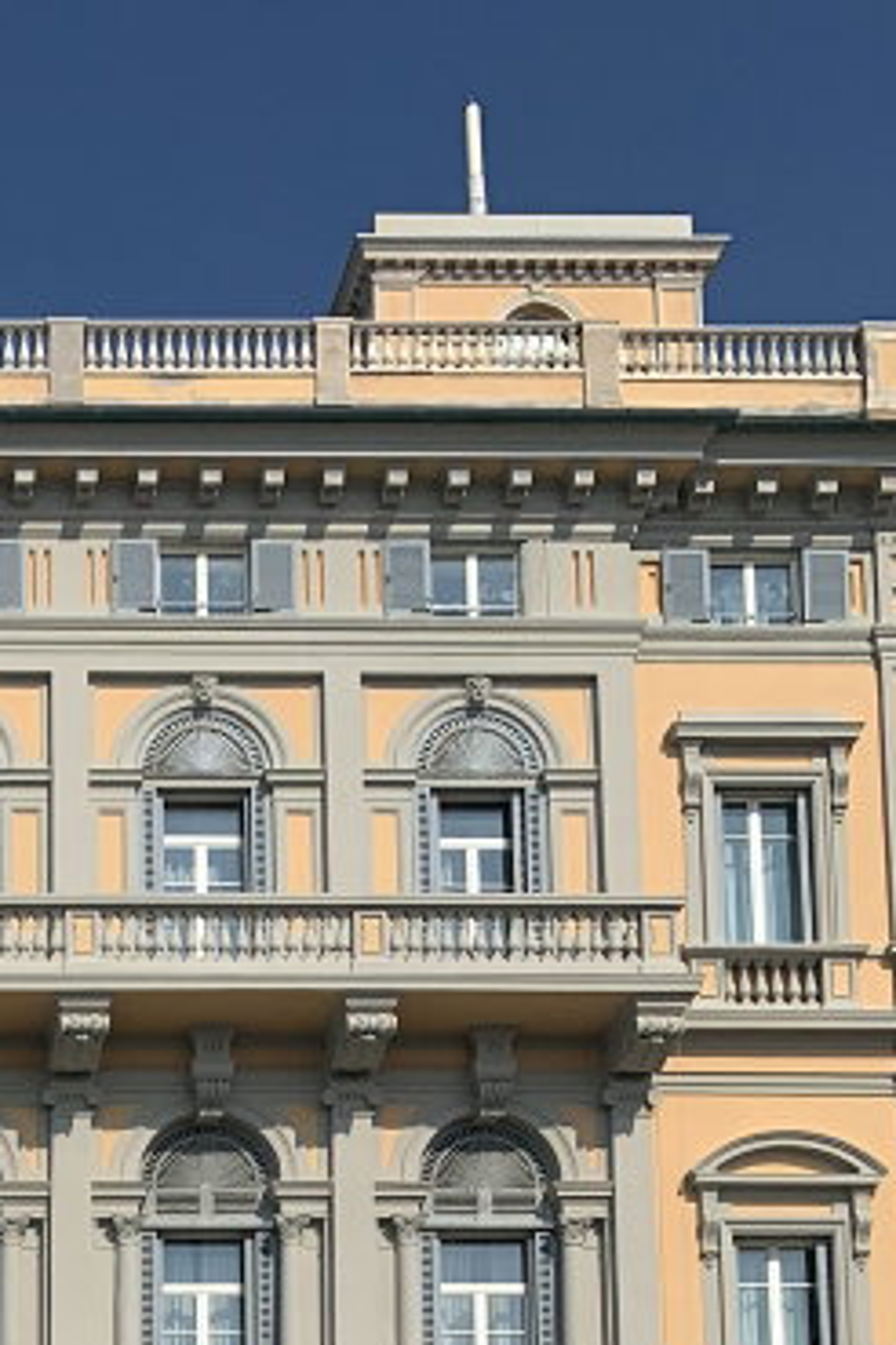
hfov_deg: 16.9
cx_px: -353
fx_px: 2800
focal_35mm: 75
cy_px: 1837
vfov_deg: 23.3
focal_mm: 4.25
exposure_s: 1/5405
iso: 25
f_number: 1.8
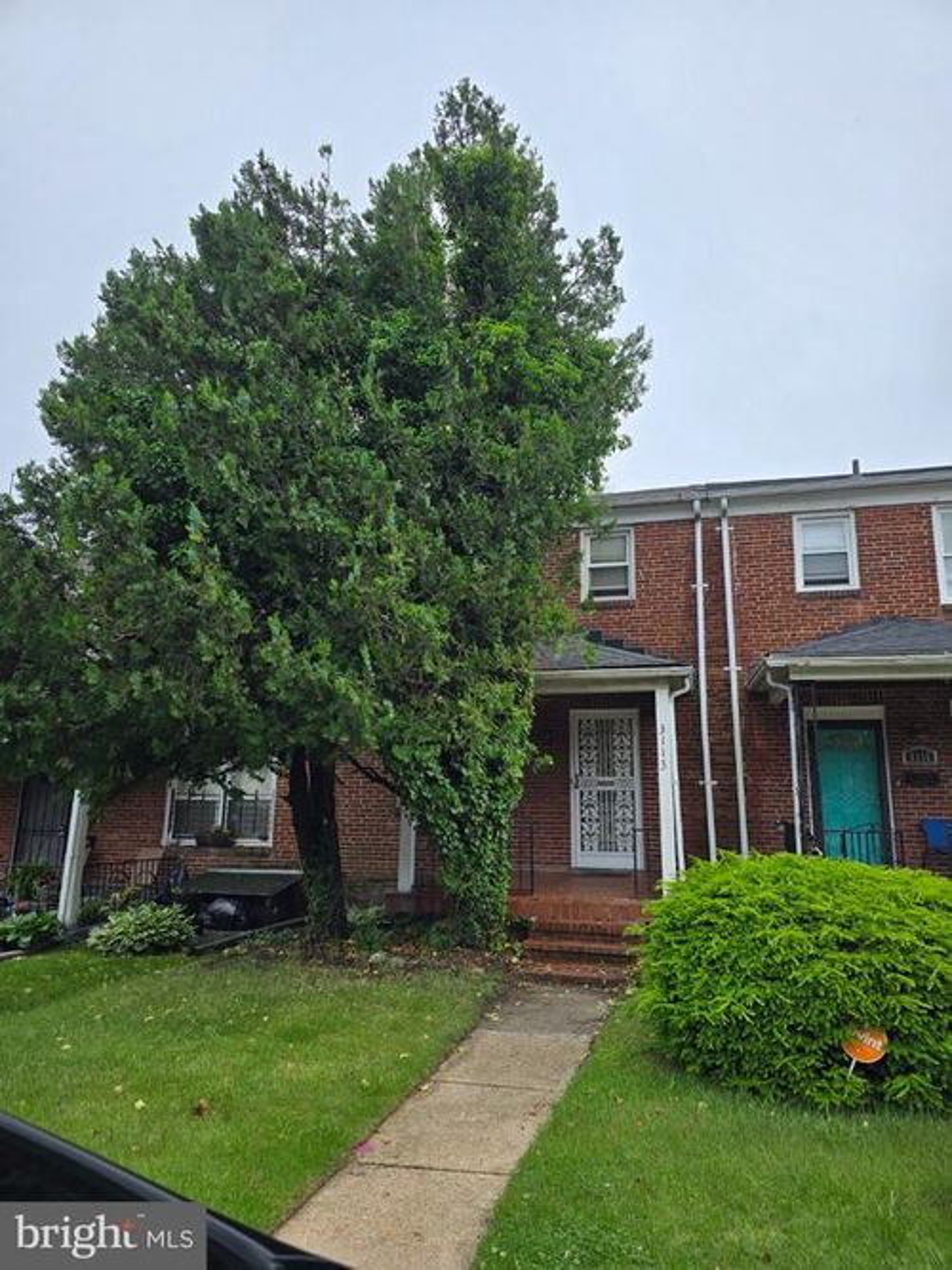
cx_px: 476
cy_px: 635
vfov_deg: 73.9
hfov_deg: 58.9
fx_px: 844
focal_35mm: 23
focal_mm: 6.3
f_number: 1.7
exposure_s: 1/455
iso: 12
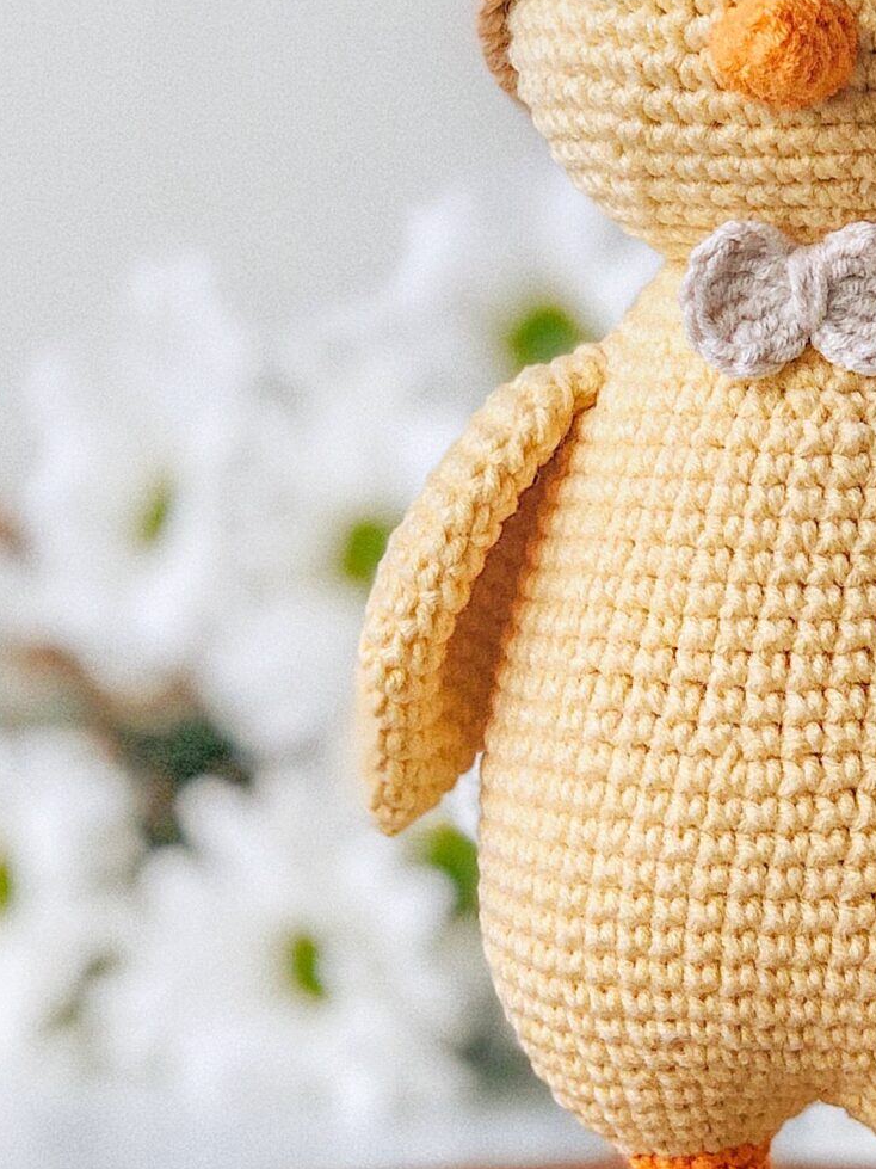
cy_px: 387
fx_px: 4590
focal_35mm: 136
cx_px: 661
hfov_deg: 10.9
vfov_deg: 14.5
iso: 16
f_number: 2.4
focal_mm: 6
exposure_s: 1/60
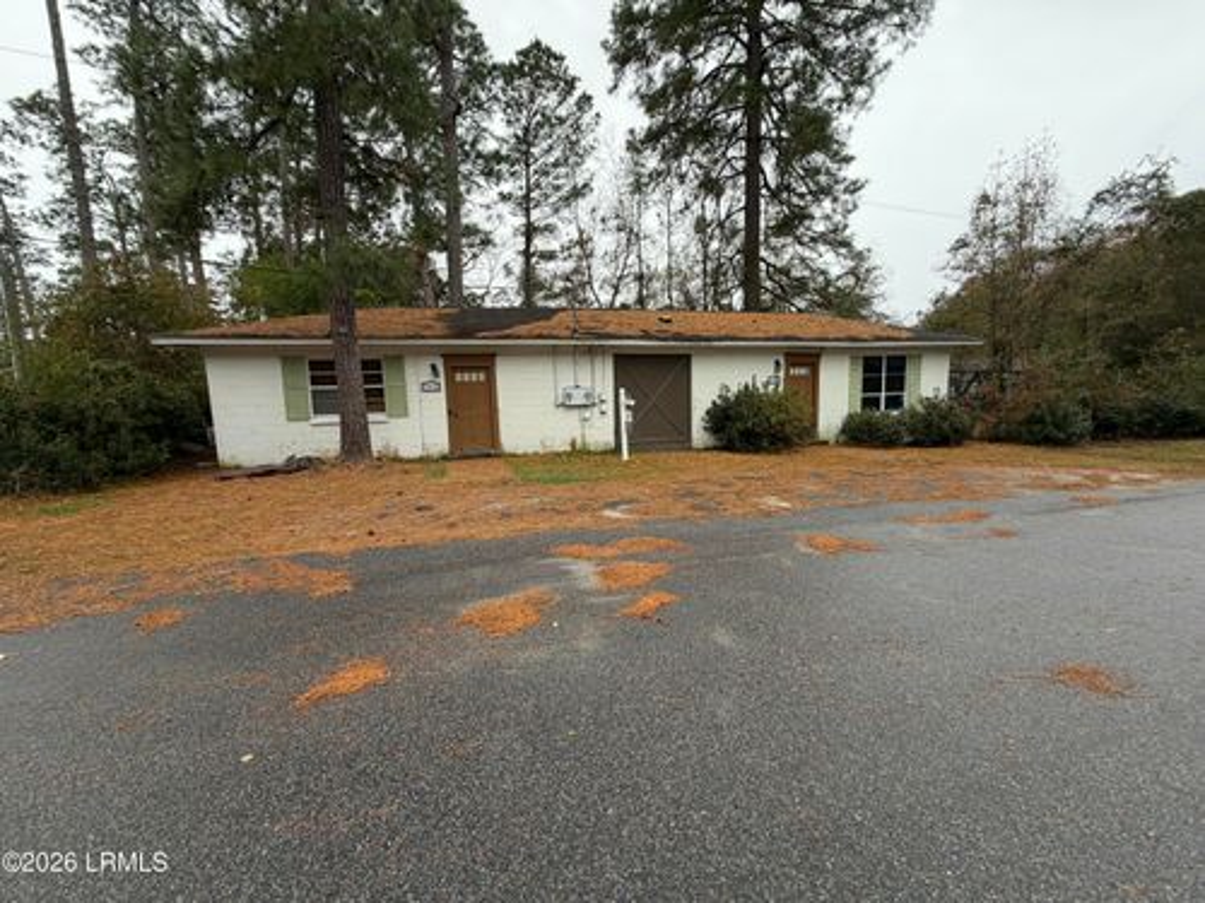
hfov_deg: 102.1
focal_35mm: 14
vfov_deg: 85.7
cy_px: 452
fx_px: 487
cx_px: 602
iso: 40
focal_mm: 2.22
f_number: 2.2
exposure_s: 1/171
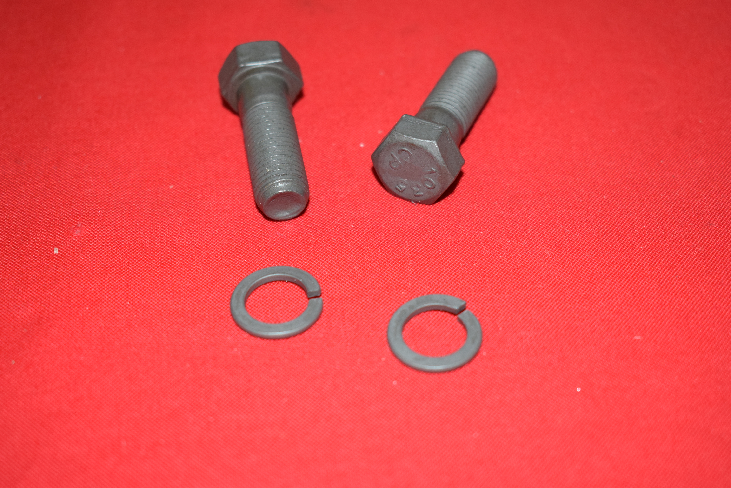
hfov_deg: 33.4
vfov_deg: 22.6
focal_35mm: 60
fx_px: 1219
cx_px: 366
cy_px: 244
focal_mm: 40
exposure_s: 1/200
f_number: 5
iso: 1250
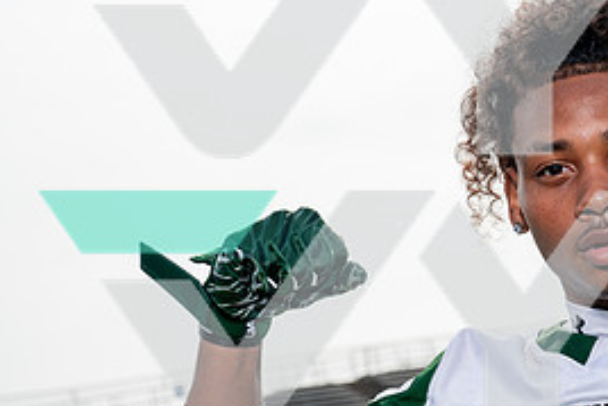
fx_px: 1757
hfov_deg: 19.1
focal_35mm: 104
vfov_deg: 13.1
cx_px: 617
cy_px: 312
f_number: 5.6
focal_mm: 48
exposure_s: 1/500
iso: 100
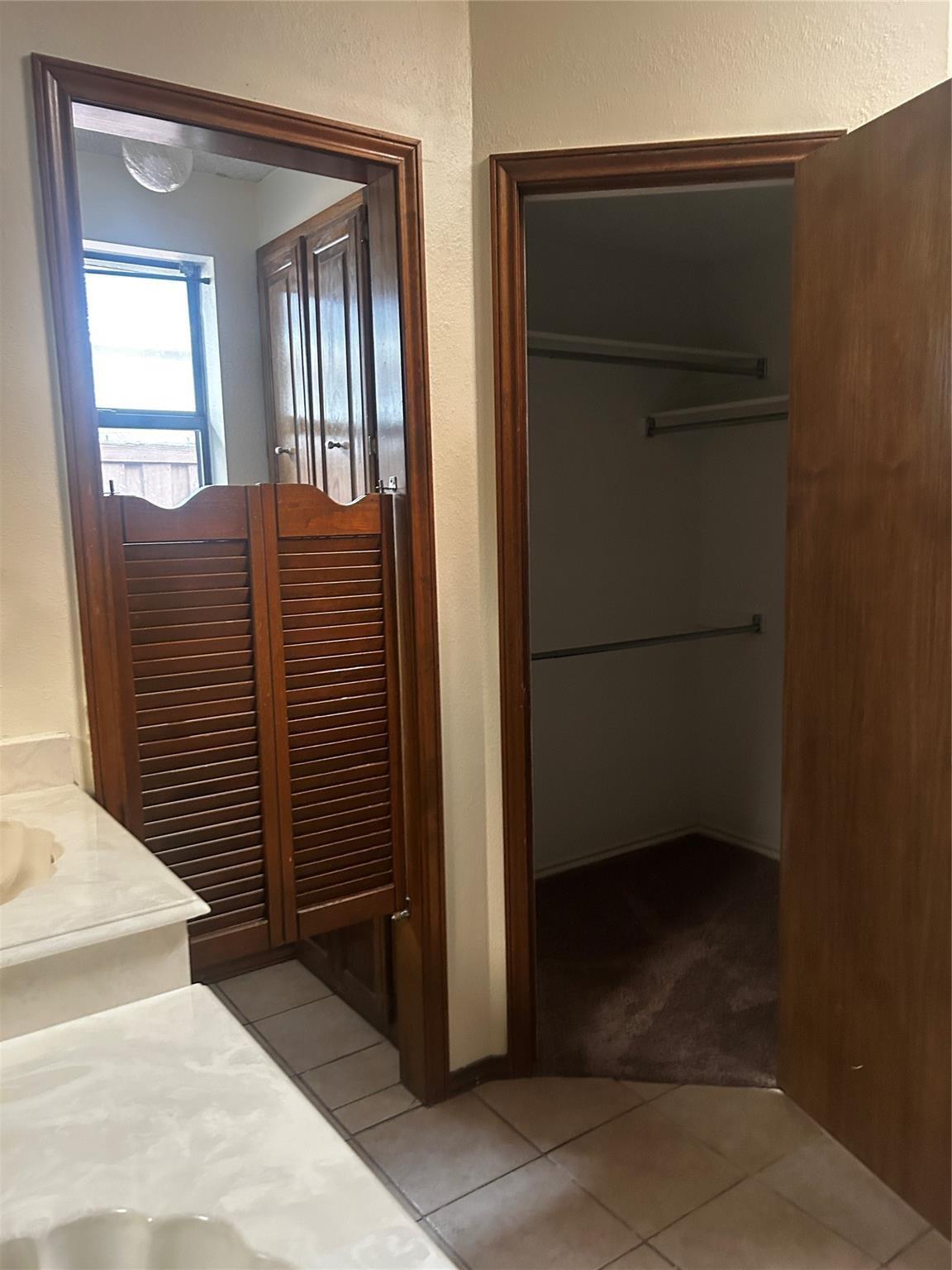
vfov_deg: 67.3
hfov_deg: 53.1
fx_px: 953
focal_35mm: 26
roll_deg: +1.9
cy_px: 635
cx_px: 476
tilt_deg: -7.7
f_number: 1.5
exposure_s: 1/45
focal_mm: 5.7
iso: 500
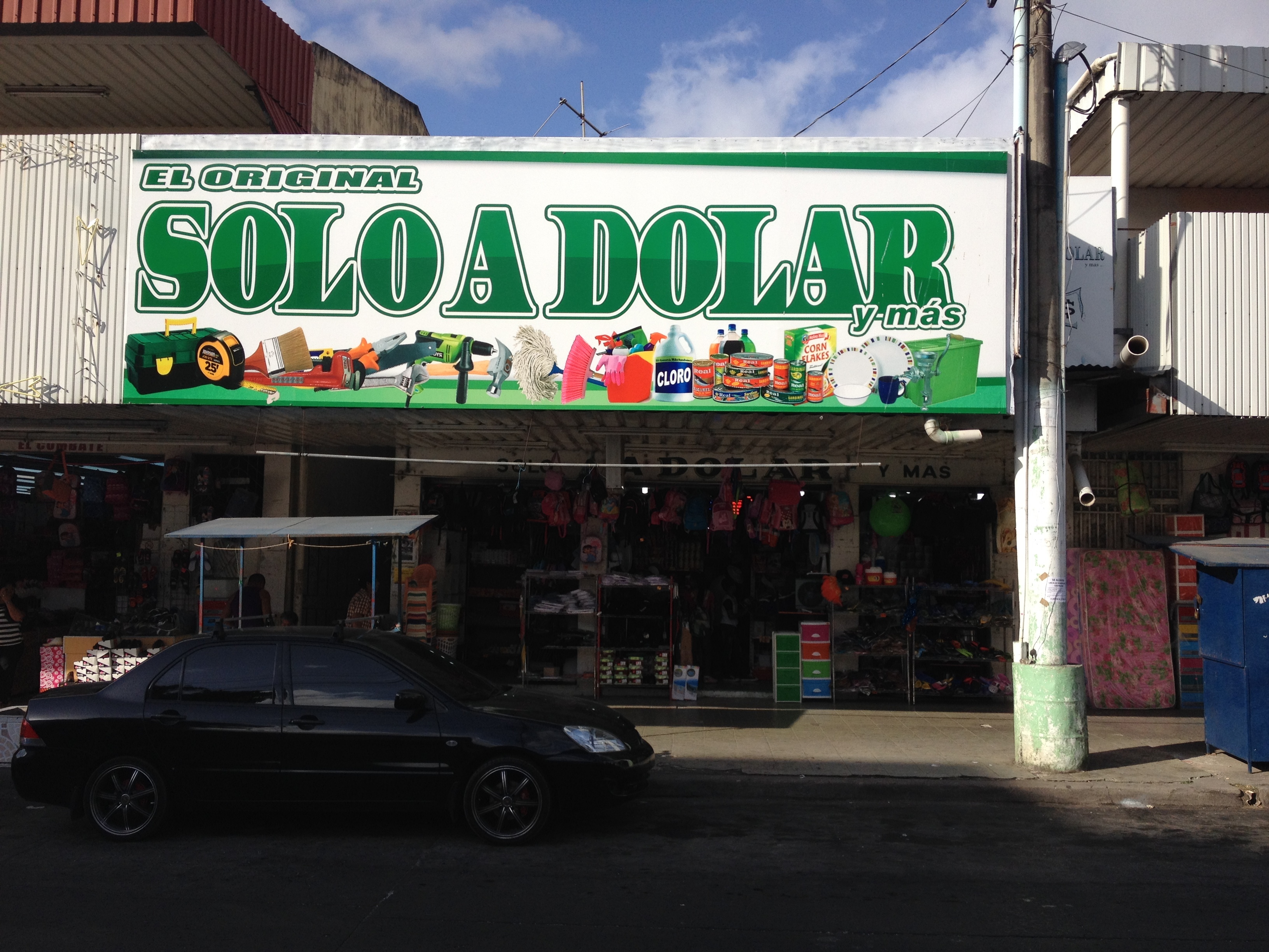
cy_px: 476
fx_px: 1283
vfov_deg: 40.7
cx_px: 634
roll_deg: -0.8
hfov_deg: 52.6
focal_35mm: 35
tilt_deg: +1.1
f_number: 2.4
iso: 50
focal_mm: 4.28
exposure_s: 1/1905
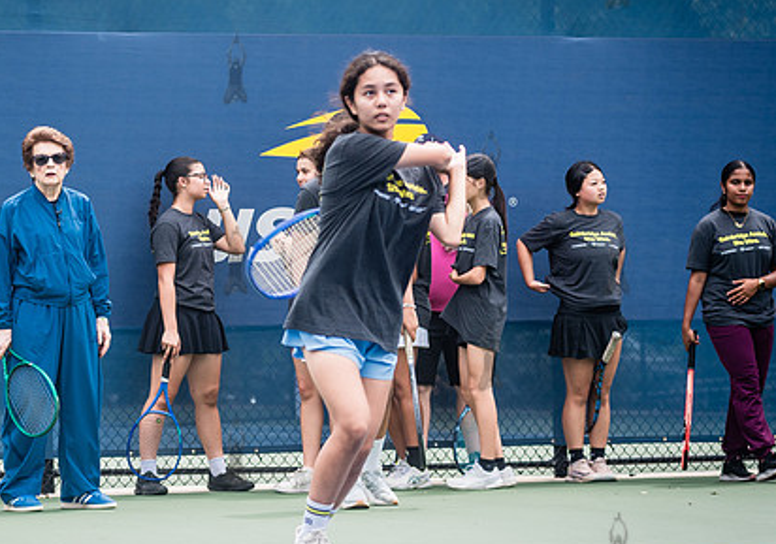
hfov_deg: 11.6
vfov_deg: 8.2
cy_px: 184
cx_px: 231
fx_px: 3812
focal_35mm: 174
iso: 200
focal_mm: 100
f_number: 4.5
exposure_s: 1/400
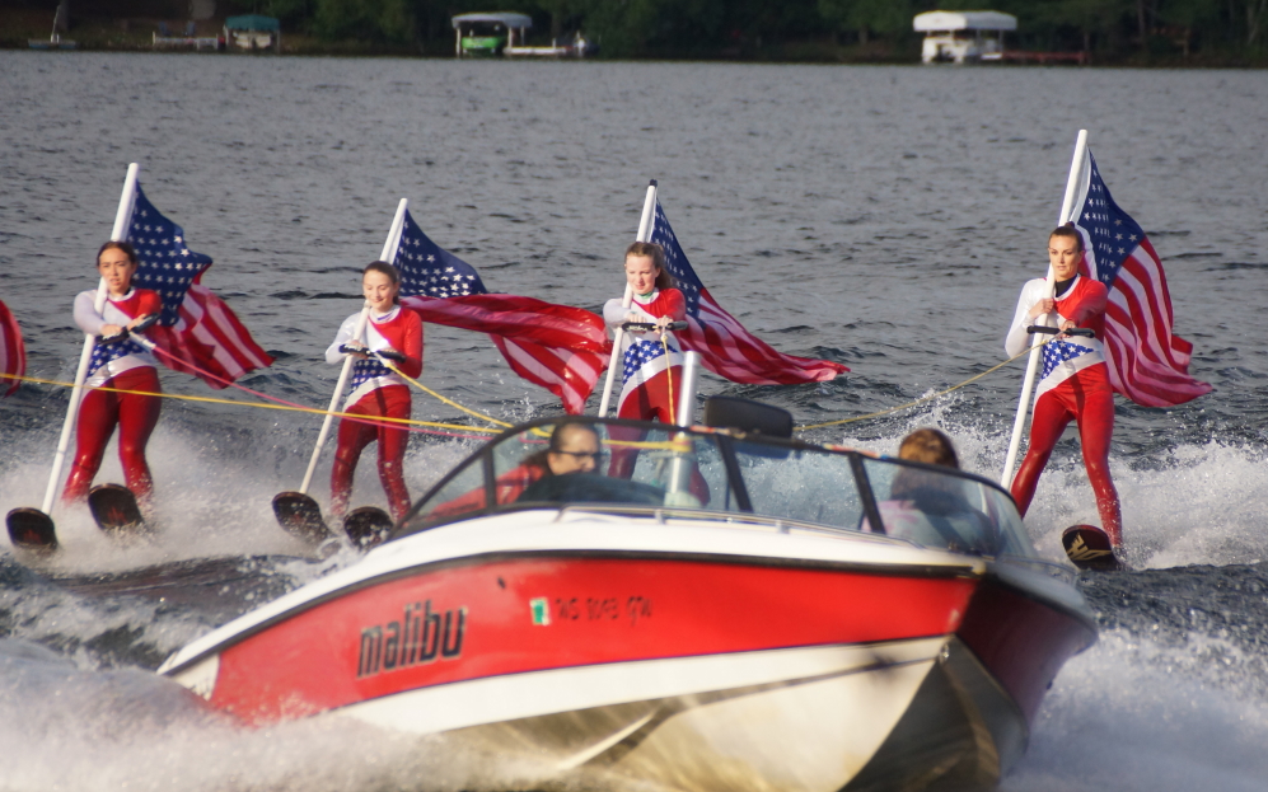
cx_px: 634
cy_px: 392
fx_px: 13235
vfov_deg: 3.4
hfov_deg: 5.5
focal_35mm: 383
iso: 500
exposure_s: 1/400
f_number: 6.3
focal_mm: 250
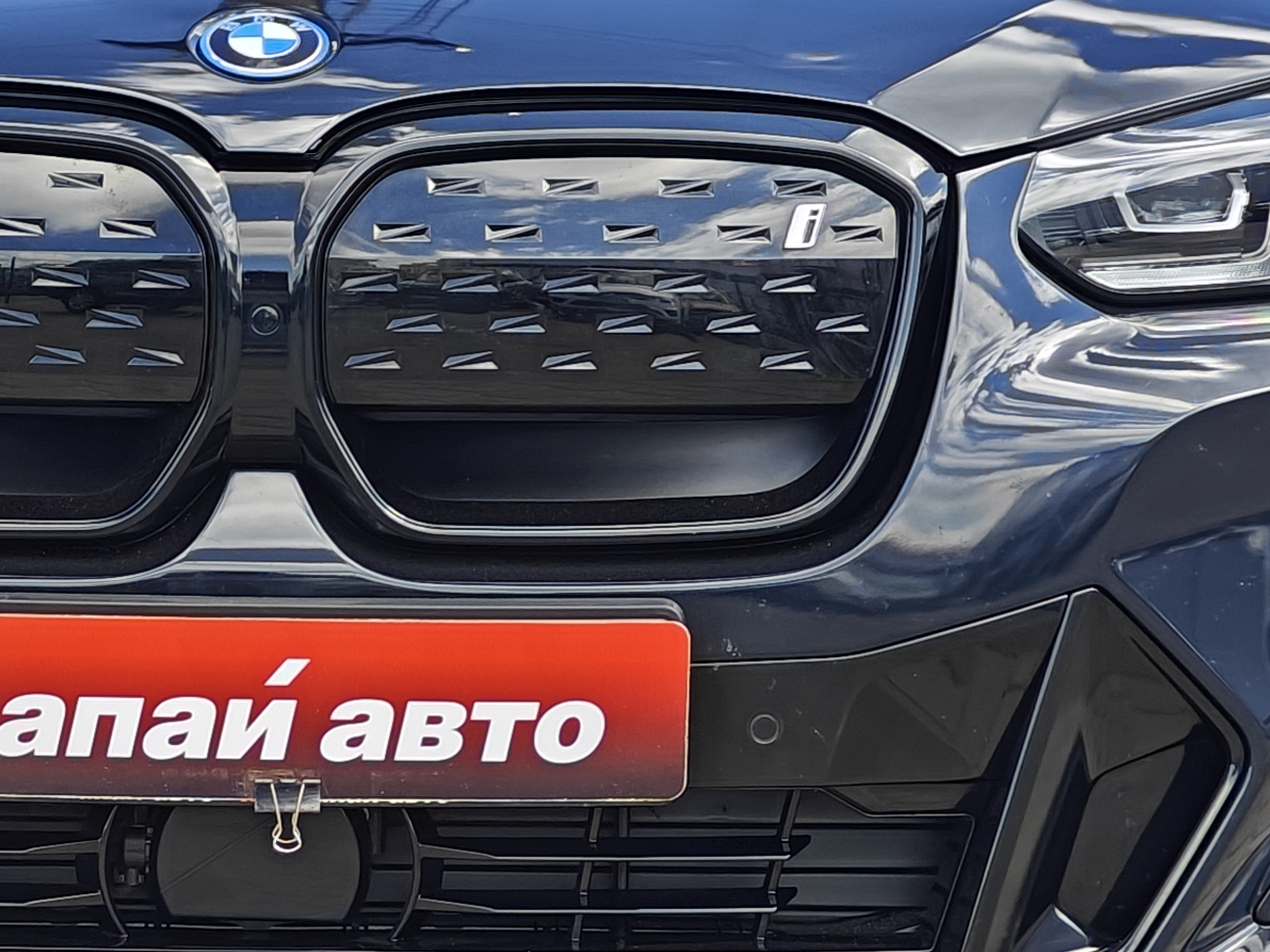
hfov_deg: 17.1
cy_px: 280
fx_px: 4183
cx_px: 214
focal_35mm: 114
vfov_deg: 13.0
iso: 50
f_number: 2
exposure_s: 1/544
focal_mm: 7.08
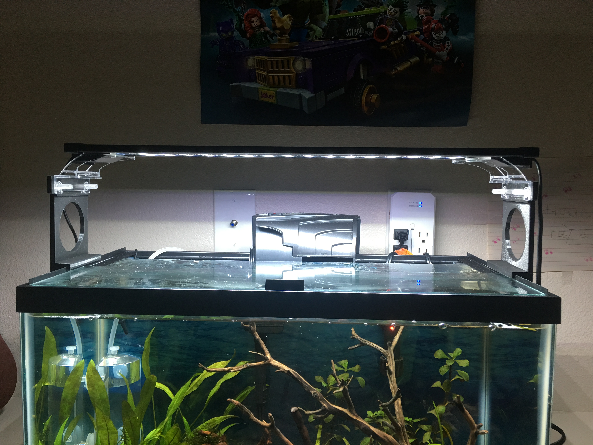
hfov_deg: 61.7
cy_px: 222
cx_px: 296
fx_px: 497
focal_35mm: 29
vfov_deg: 48.2
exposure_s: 1/15
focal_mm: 4.15
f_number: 2.2
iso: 40
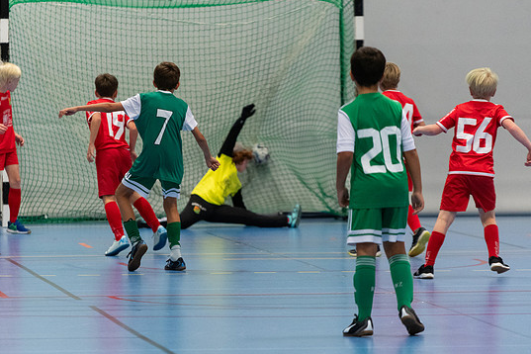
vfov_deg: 4.2
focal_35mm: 326
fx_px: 4808
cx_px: 248
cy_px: 175
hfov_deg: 6.3
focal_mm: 200
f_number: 2.8
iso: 2500
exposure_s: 1/500
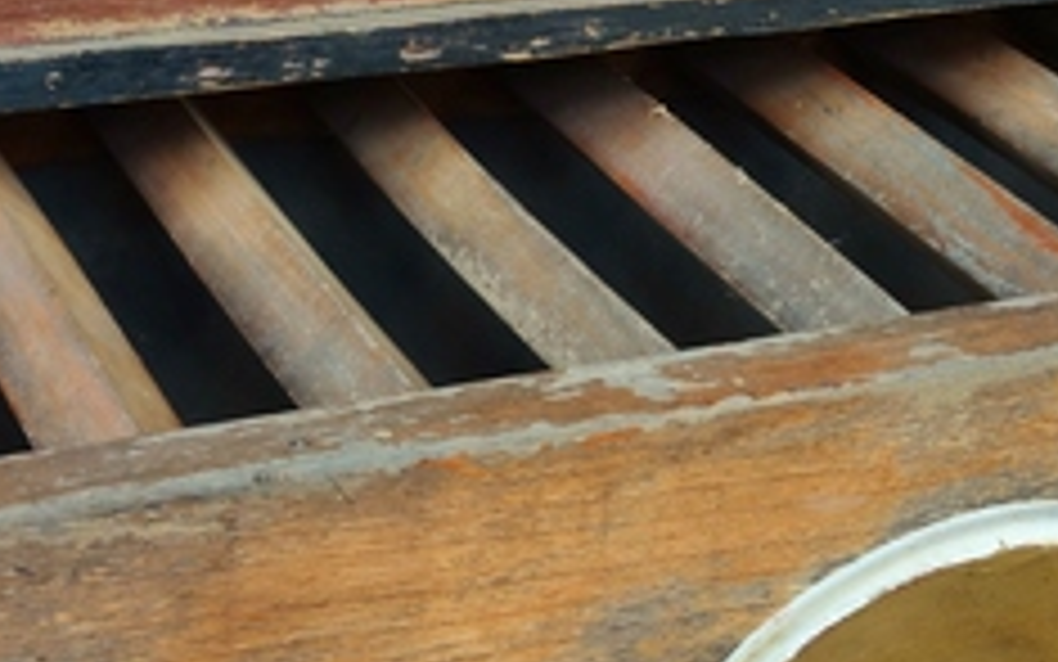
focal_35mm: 97
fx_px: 2798
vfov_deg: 13.2
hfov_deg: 21.3
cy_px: 725
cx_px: 720
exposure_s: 1/30
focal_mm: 12.94
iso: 80
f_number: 4
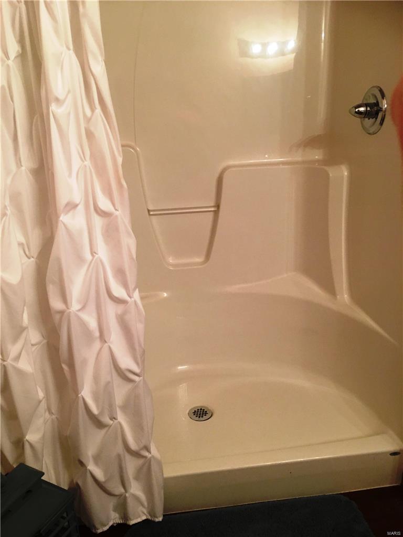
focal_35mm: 29
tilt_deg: -18.2
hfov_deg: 48.2
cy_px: 268
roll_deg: +1.7
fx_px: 450
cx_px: 202
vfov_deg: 61.7
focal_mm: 4.15
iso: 64
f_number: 2.2
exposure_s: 1/15
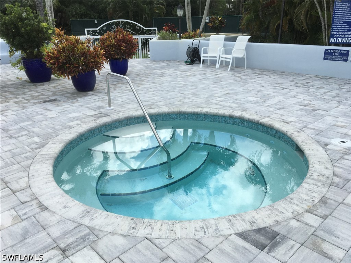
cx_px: 176
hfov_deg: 61.7
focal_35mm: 29
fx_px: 294
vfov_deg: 48.2
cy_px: 132
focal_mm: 4.15
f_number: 2.2
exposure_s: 1/1374
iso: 25
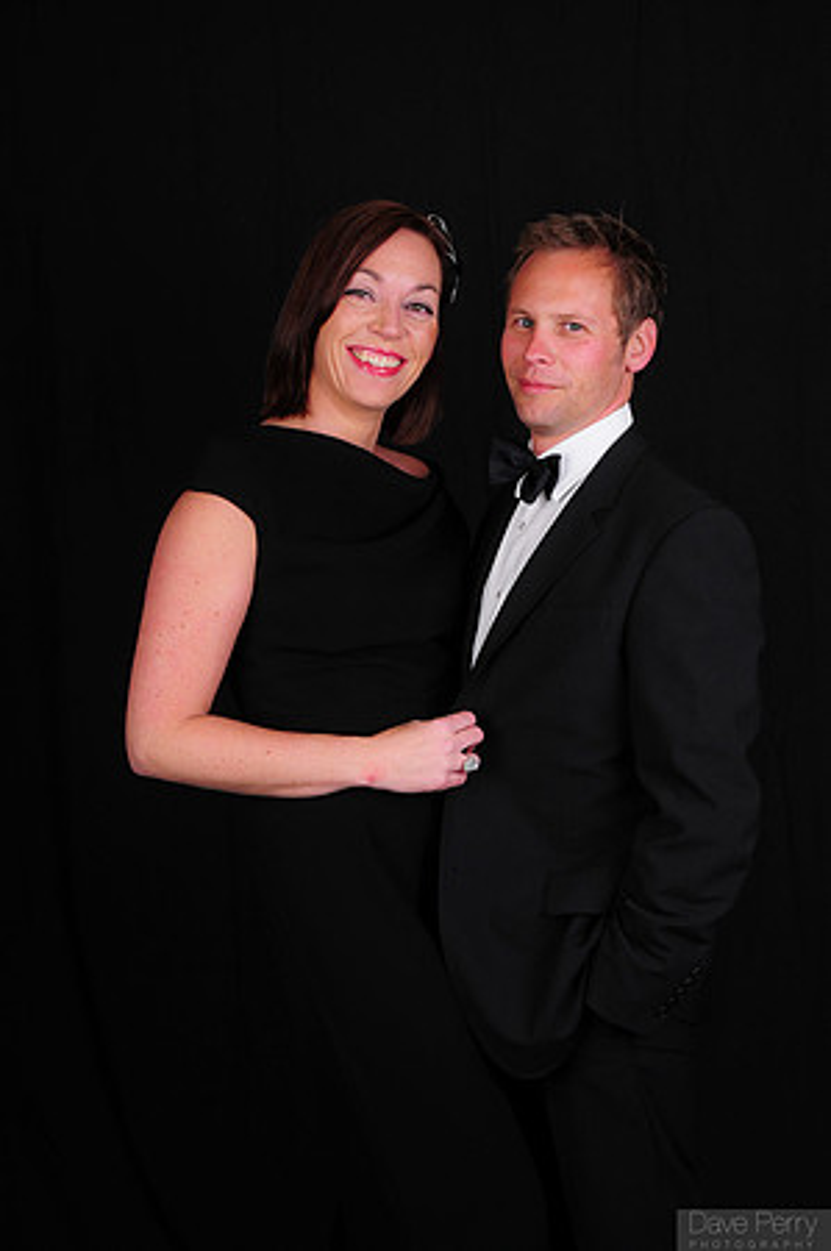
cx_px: 416
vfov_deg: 45.0
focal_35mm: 44
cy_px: 626
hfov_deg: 30.8
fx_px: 1510
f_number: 8
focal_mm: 29
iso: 200
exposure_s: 1/125
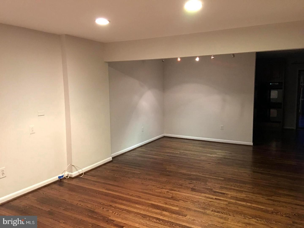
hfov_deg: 61.7
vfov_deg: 48.2
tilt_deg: -5.8
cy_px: 114
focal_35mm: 29
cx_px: 152
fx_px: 255
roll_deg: +0.6
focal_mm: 4.15
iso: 80
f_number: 2.2
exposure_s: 1/4
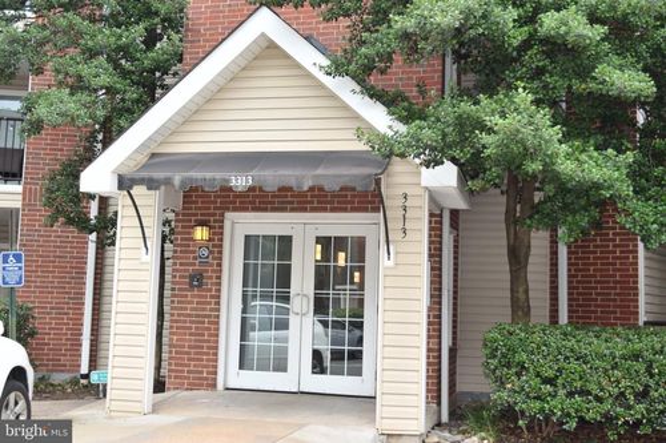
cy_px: 222
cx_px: 333
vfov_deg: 28.9
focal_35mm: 46
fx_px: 860
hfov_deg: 42.3
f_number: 5.6
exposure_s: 1/125
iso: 100
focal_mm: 31
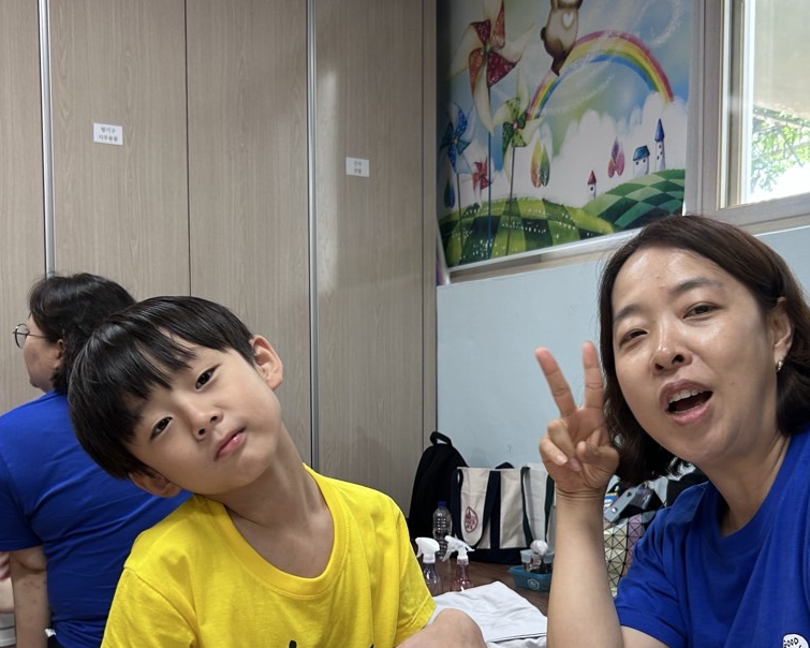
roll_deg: +0.4
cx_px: 470
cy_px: 461
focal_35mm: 43
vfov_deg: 34.4
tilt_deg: -4.1
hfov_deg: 42.8
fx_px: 1031
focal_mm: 5.7
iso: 64
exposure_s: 1/60
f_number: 1.5
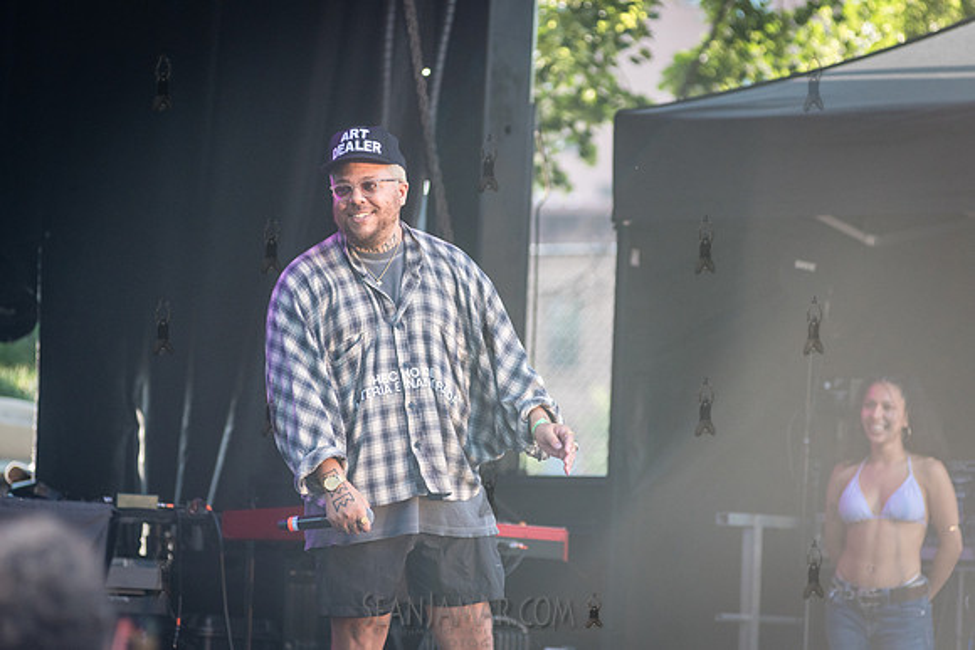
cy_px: 290
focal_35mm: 223
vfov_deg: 6.2
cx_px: 499
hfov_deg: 9.2
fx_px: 6043
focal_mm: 200
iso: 1000
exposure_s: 1/1250
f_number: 4
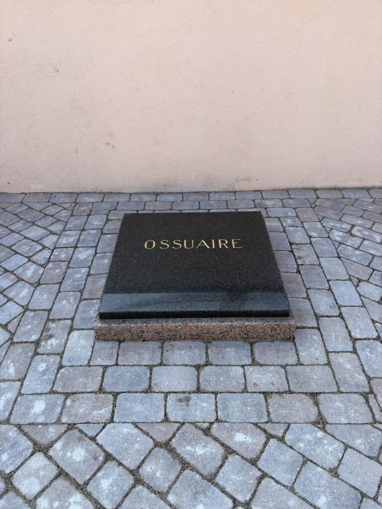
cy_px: 254
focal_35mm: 26
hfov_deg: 53.1
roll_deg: +1.2
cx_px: 191
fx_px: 383
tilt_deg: -35.9
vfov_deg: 67.3
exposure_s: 1/945
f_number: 1.6
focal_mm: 5.96
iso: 50
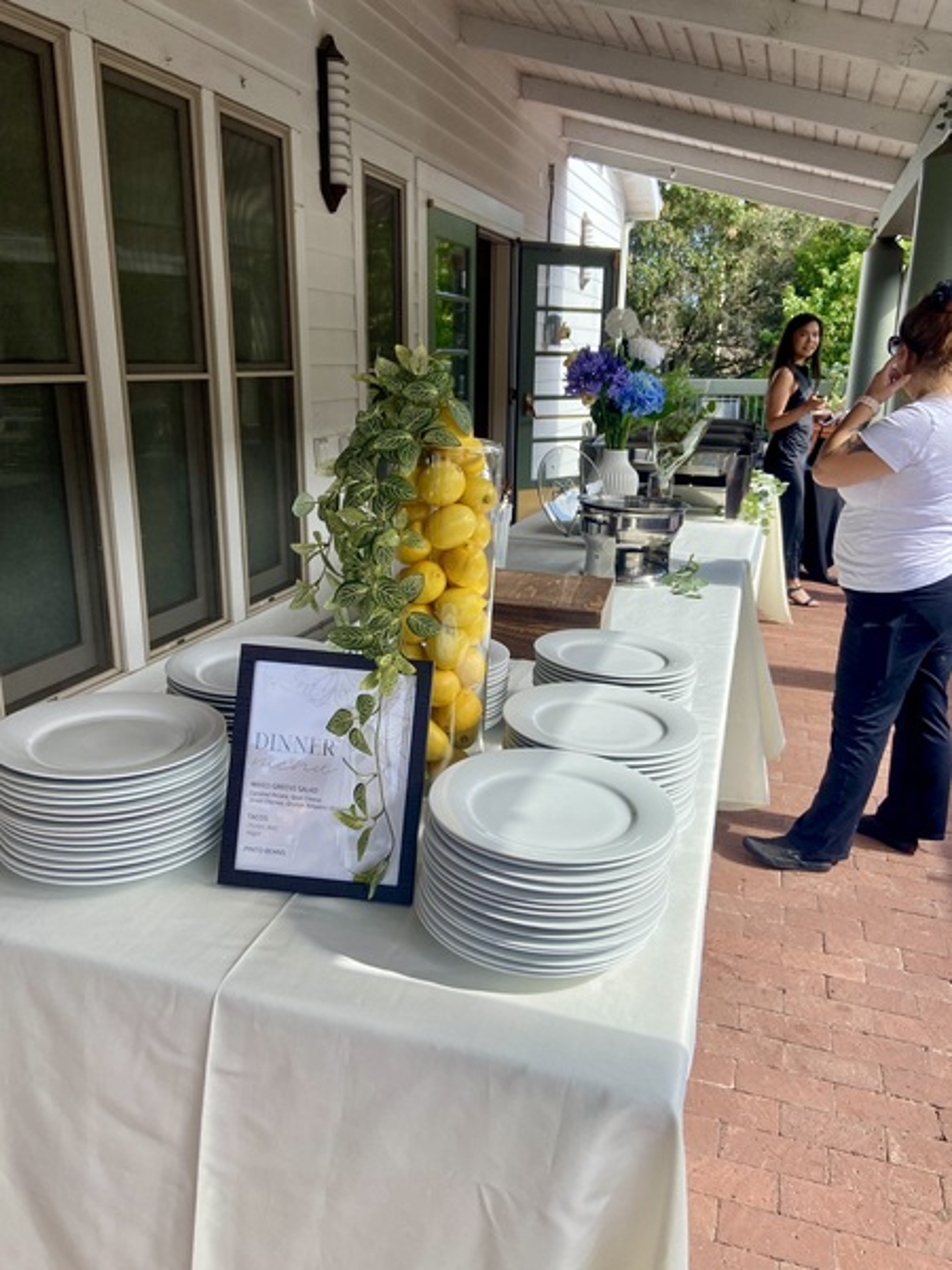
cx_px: 476
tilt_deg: -14.9
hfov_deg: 53.1
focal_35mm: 26
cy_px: 635
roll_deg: +0.1
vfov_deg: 67.3
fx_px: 953
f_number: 1.8
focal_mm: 4.25
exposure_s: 1/1007
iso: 32
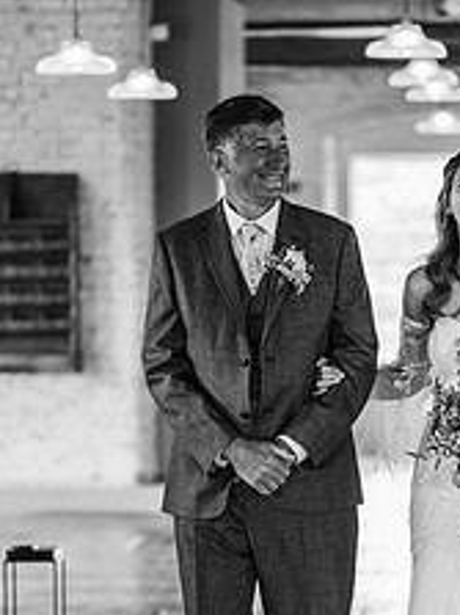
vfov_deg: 11.9
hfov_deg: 9.0
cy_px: 485
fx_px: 2926
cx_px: 362
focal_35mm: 165
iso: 450
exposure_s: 1/200
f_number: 1.8
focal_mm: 85
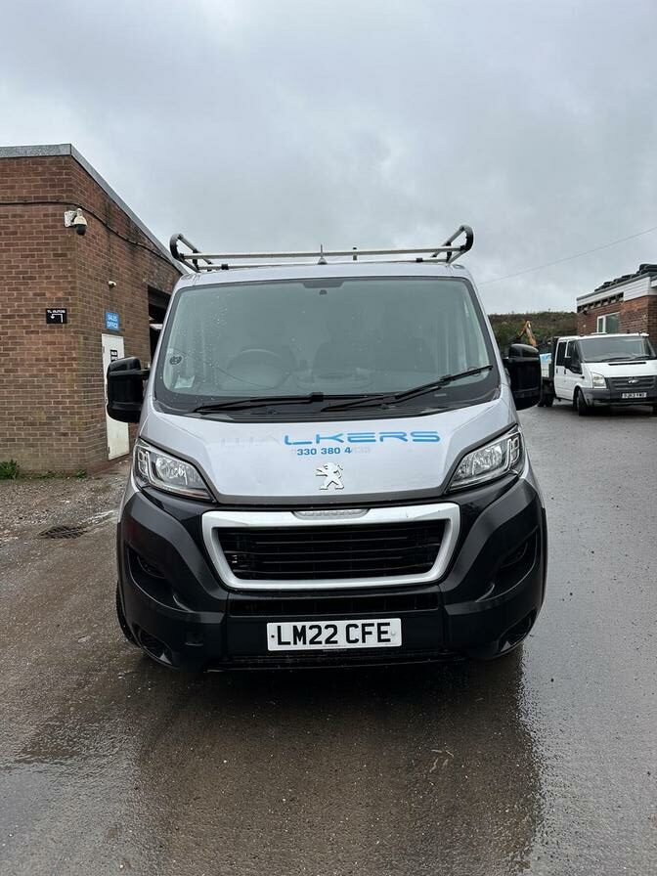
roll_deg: +1.8
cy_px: 438
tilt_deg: -5.0
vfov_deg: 71.6
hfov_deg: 56.8
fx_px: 607
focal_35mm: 24
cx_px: 328
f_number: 1.78
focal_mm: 6.86
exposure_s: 1/1009
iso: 80
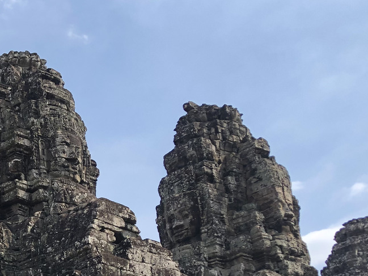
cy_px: 325
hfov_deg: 26.5
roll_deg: +3.6
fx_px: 734
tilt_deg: +18.0
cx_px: -9
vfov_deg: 20.1
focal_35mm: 69
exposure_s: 1/1656
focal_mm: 4
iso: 20
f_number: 1.8
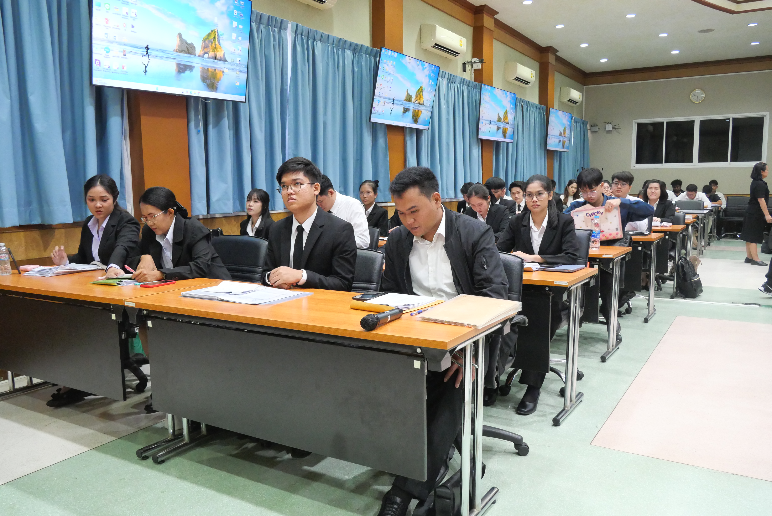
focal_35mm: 29
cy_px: 258
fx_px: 622
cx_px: 386
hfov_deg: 63.6
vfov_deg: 45.0
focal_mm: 14
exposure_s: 1/50
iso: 3200
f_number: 5
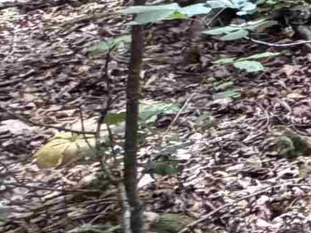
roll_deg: +0.3
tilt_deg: -11.7
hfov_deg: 10.0
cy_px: -274
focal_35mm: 98
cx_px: 1051
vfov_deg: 12.7
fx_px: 880
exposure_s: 1/108
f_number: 2.2
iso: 320
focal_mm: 2.22
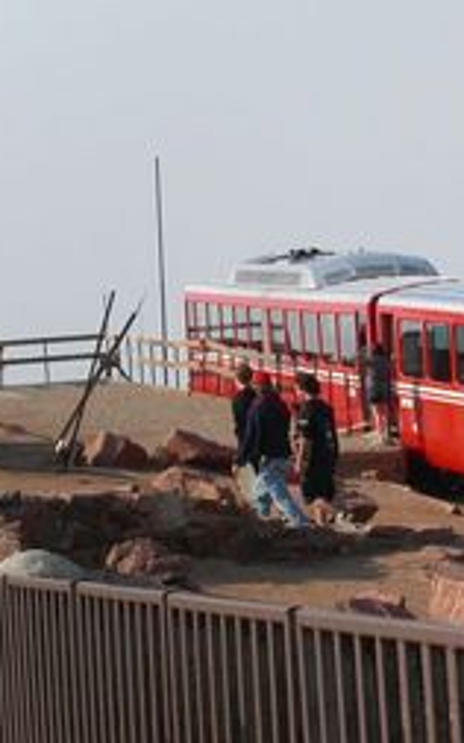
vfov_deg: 12.8
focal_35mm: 164
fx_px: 3320
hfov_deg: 7.9
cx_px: 567
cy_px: 391
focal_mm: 20.3
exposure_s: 1/350
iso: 100
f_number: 8
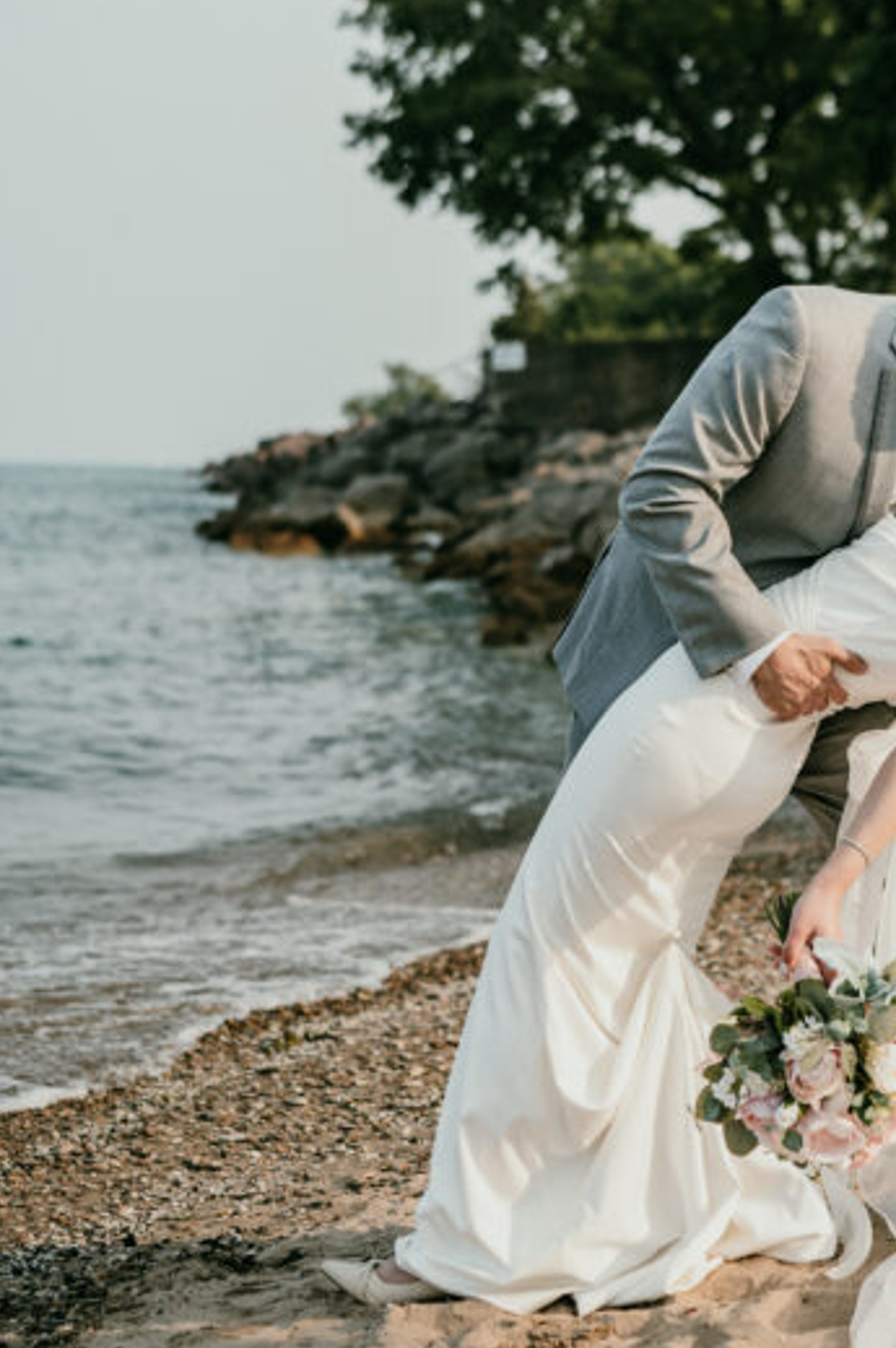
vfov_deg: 28.3
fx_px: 2656
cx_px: 714
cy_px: 457
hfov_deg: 19.0
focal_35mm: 71
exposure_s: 1/8000
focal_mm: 35
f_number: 2
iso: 250
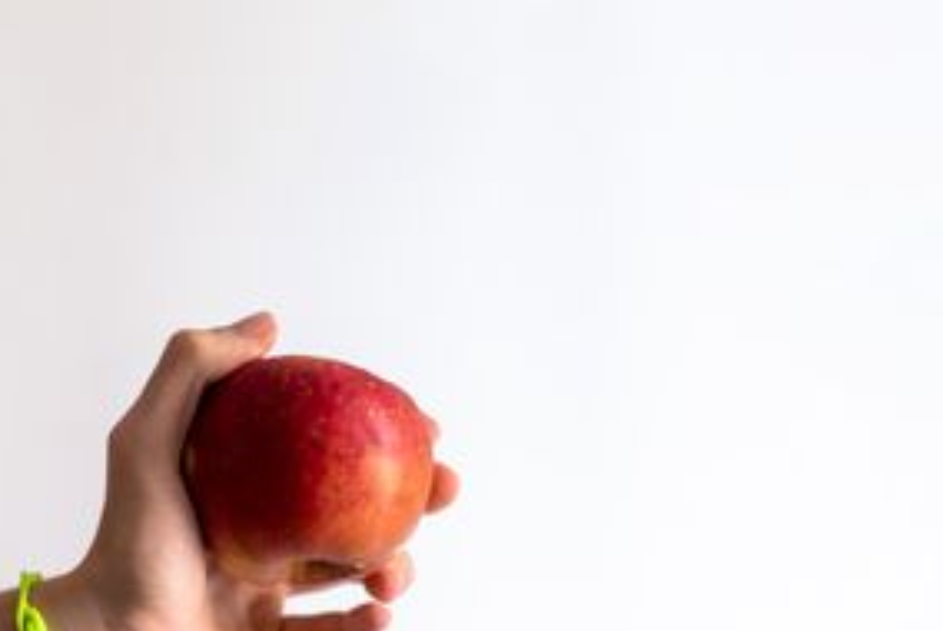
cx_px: 100
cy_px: 432
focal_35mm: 90
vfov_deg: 15.2
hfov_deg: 22.1
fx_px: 2360
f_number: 2
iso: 400
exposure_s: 1/320
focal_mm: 50
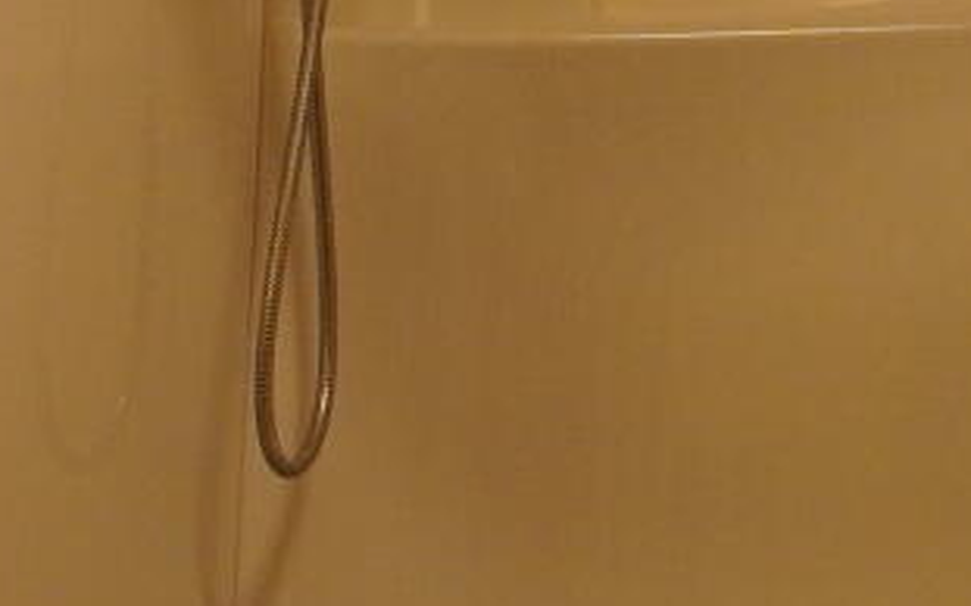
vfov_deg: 10.7
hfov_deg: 15.8
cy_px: 904
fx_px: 3121
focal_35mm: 118
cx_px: -609
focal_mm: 12
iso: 800
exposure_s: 1/160
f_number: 4
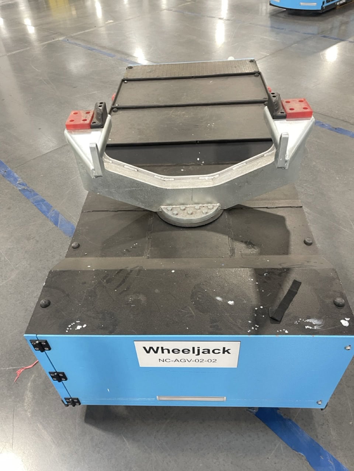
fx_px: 341
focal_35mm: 25
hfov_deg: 54.9
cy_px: 236
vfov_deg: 69.4
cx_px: 177
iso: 125
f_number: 1.6
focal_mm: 5.1
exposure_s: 1/93
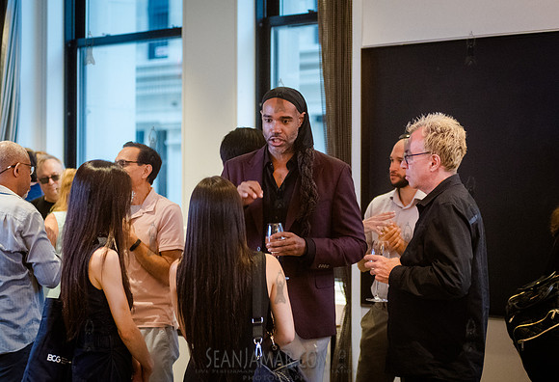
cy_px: 183
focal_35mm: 101
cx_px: 290
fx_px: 1579
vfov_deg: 13.8
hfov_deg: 20.1
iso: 6400
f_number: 3.5
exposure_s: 1/125
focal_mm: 80
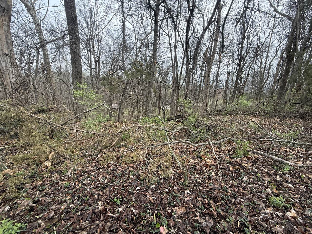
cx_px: 156
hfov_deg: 102.1
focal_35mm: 14
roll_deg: -2.0
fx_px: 126
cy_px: 117
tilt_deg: -14.6
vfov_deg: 85.7
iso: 64
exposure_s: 1/136
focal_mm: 2.22
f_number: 2.2
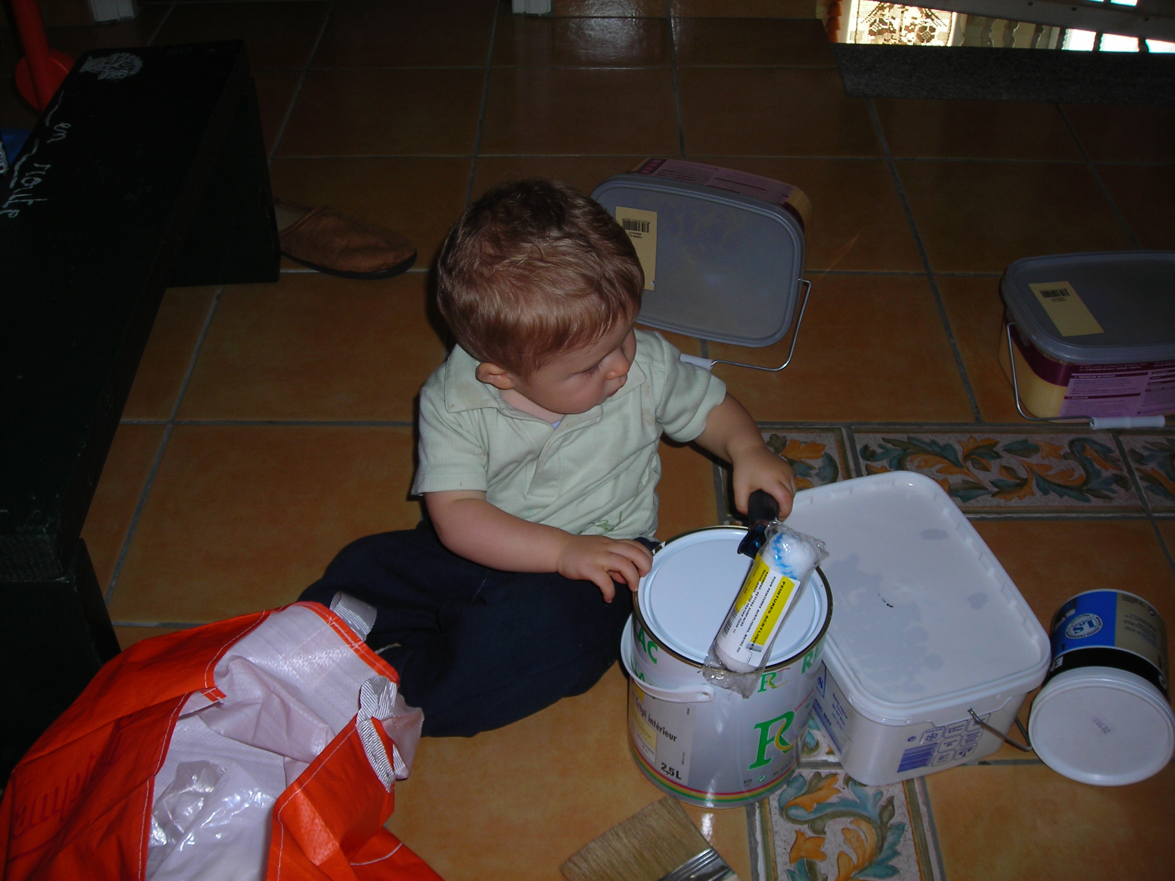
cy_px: 440
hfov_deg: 49.0
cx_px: 588
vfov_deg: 37.7
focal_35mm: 38
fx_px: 1290
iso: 50
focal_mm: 6.3
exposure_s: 1/60.1
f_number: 3.2
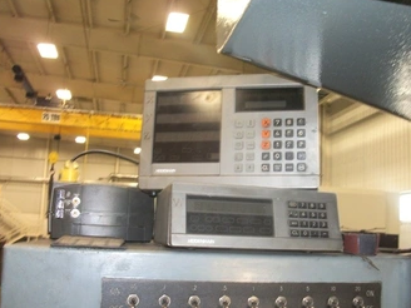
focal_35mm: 39
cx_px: 222
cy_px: 180
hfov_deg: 47.8
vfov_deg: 36.7
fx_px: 463
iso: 160
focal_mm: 5.7
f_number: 2.9
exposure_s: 1/30
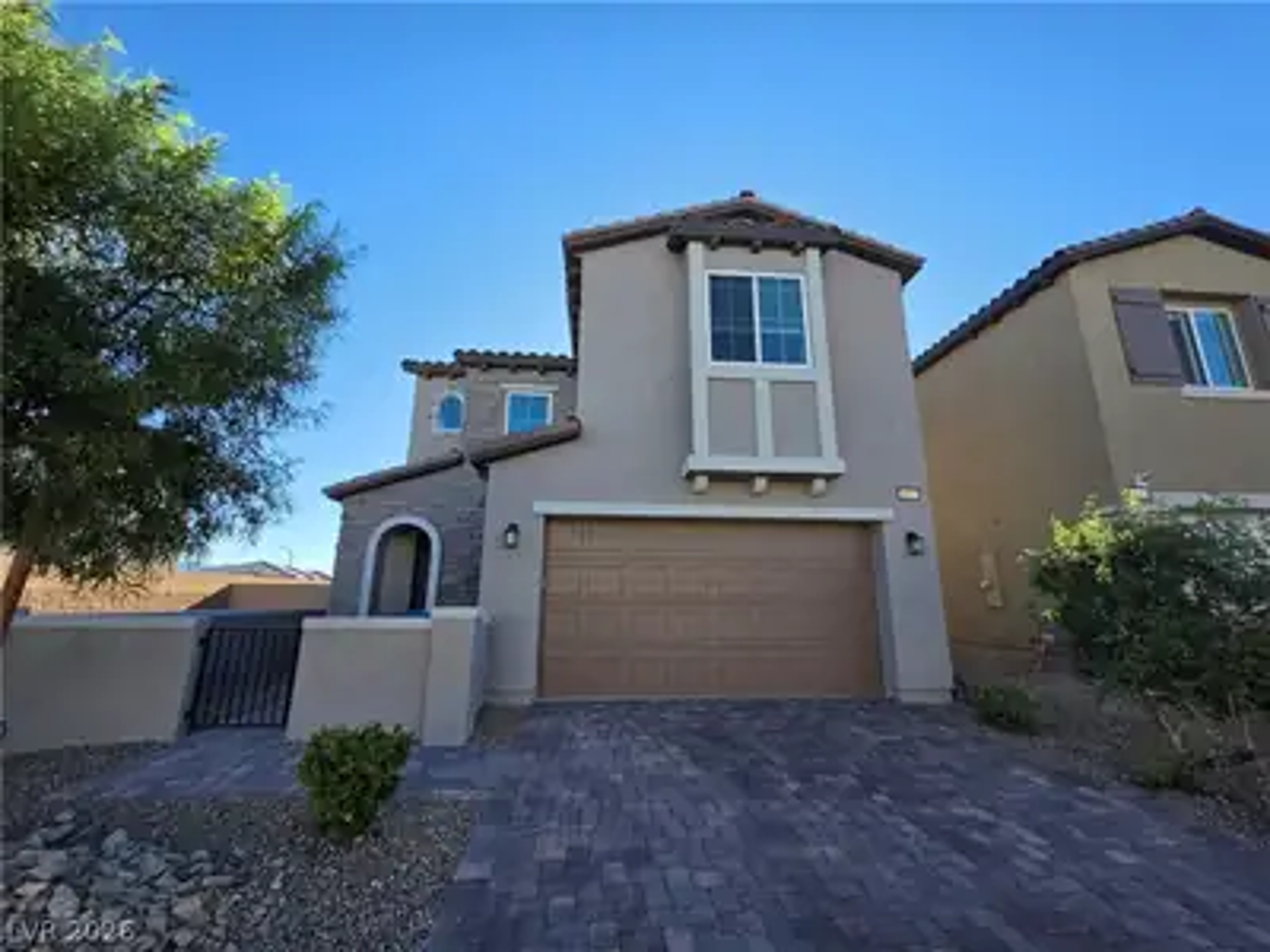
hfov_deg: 106.2
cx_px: 635
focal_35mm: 13
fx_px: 477
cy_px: 476
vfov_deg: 89.9
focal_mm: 2.2
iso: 40
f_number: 1.9
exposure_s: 1/887
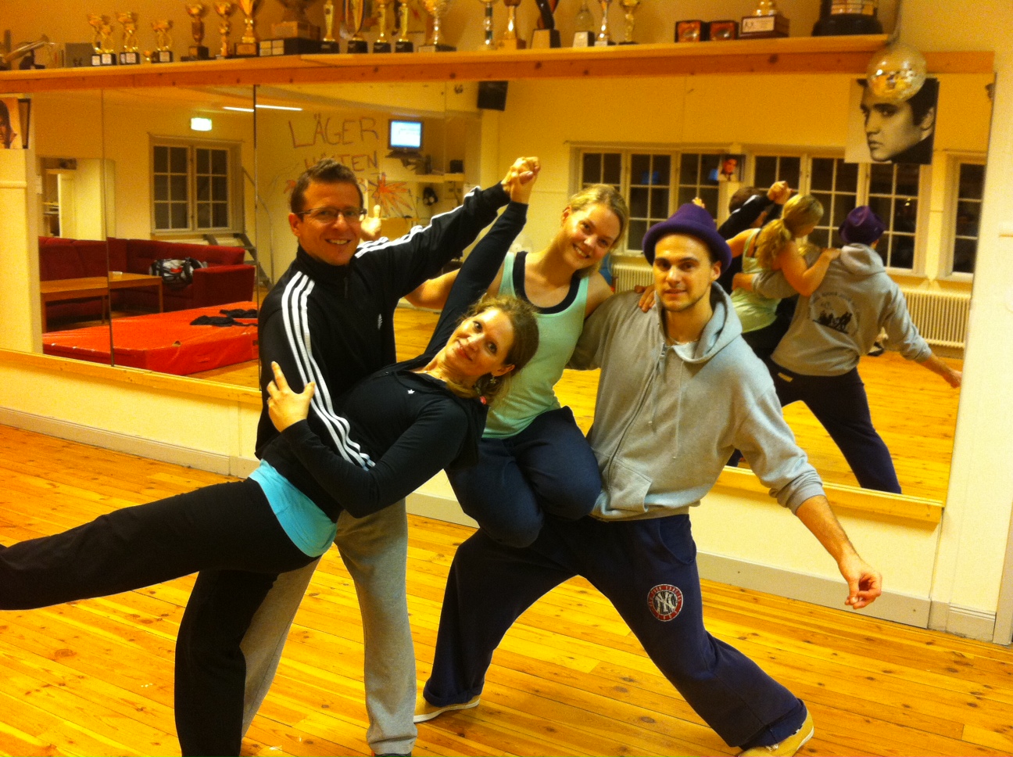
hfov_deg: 52.7
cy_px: 378
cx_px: 506
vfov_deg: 40.6
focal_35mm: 35
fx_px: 1023
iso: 160
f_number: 2.8
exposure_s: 1/17
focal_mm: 3.85
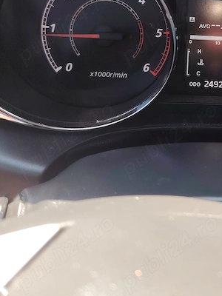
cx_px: 221
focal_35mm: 48
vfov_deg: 37.9
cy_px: 51
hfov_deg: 28.4
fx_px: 410
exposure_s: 1/100
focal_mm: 5.25
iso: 159
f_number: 1.75
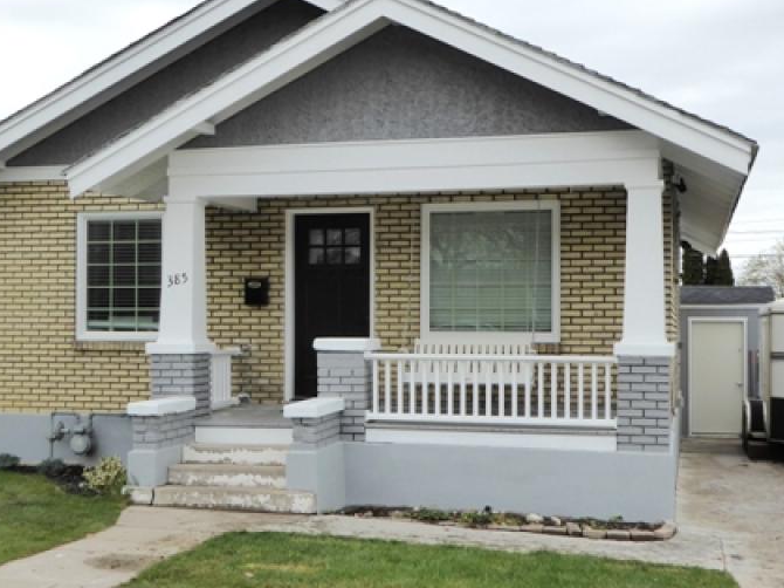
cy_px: 307
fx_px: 1177
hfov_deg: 36.8
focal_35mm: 52
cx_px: 364
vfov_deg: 28.0
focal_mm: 5.8
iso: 160
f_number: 3.6
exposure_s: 1/640
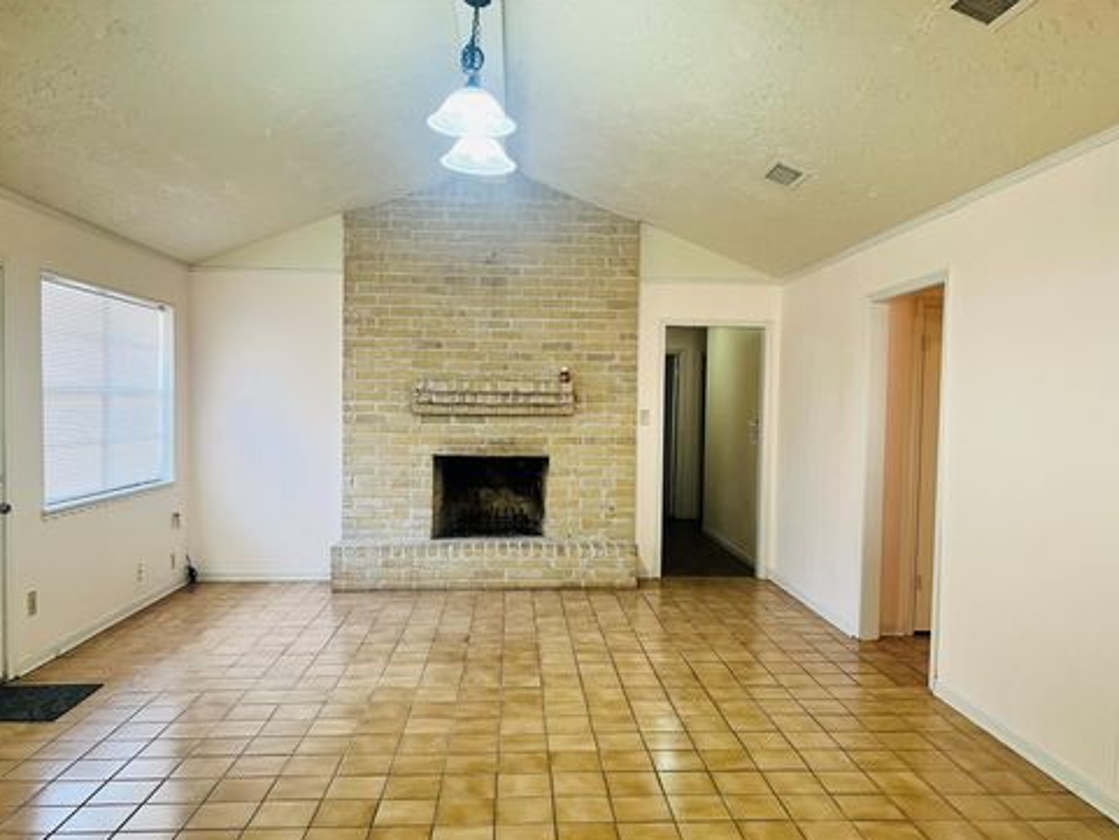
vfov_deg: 51.4
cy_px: 434
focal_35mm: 27
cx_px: 565
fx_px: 873
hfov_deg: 65.3
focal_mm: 5.7
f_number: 1.5
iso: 80
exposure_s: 1/60
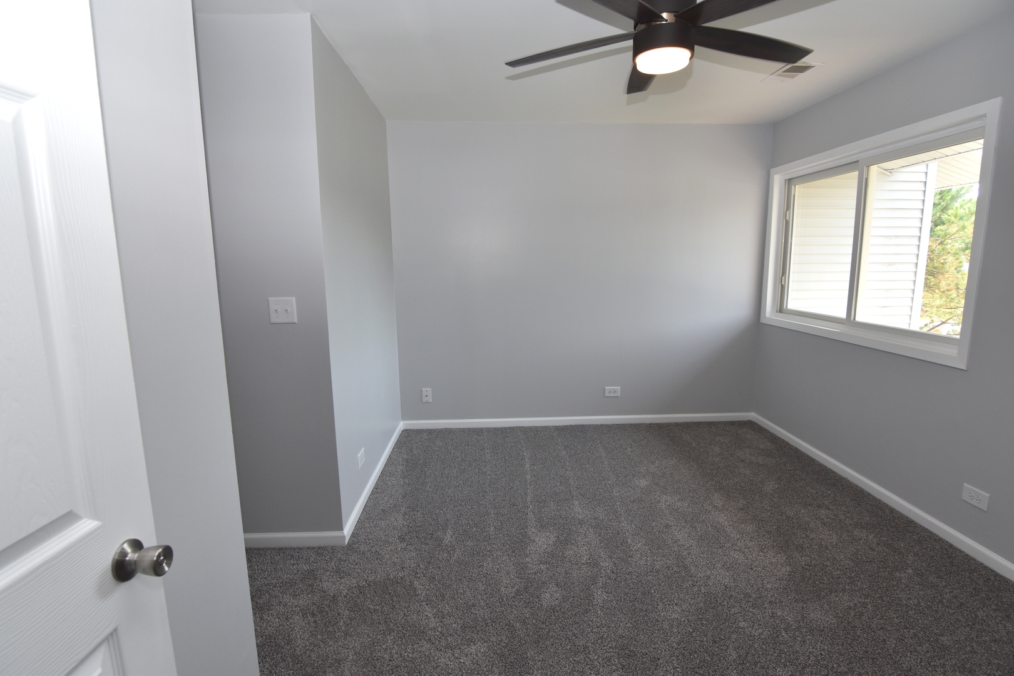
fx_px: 486
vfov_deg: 69.7
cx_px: 507
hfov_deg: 92.4
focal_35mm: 17
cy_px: 338
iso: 400
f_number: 5.6
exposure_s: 1/250
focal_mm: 11.5
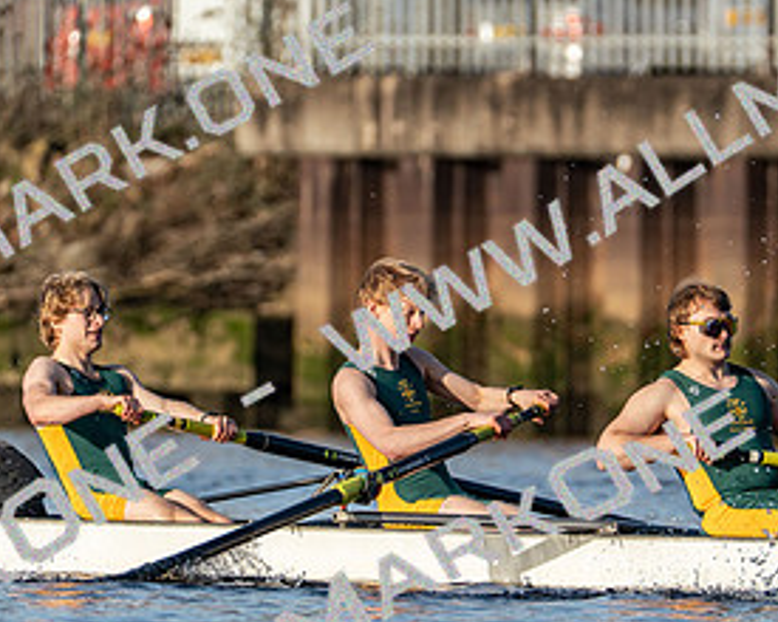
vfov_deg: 1.7
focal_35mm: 895
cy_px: 380
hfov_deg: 2.2
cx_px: 670
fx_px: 20608
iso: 400
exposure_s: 1/2000
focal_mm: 452
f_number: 6.3
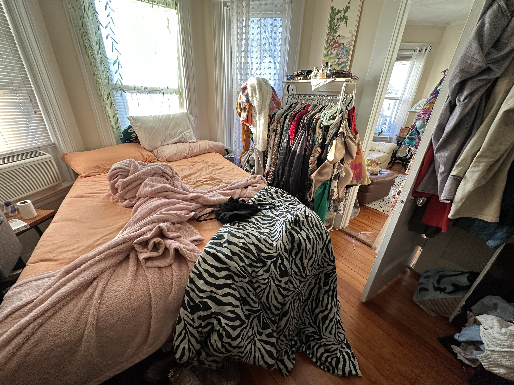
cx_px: 257
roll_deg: -2.9
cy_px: 192
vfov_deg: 85.7
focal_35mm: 14
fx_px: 208
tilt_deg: -25.5
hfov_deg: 102.1
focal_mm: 2.22
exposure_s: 1/99
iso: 160
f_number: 2.2
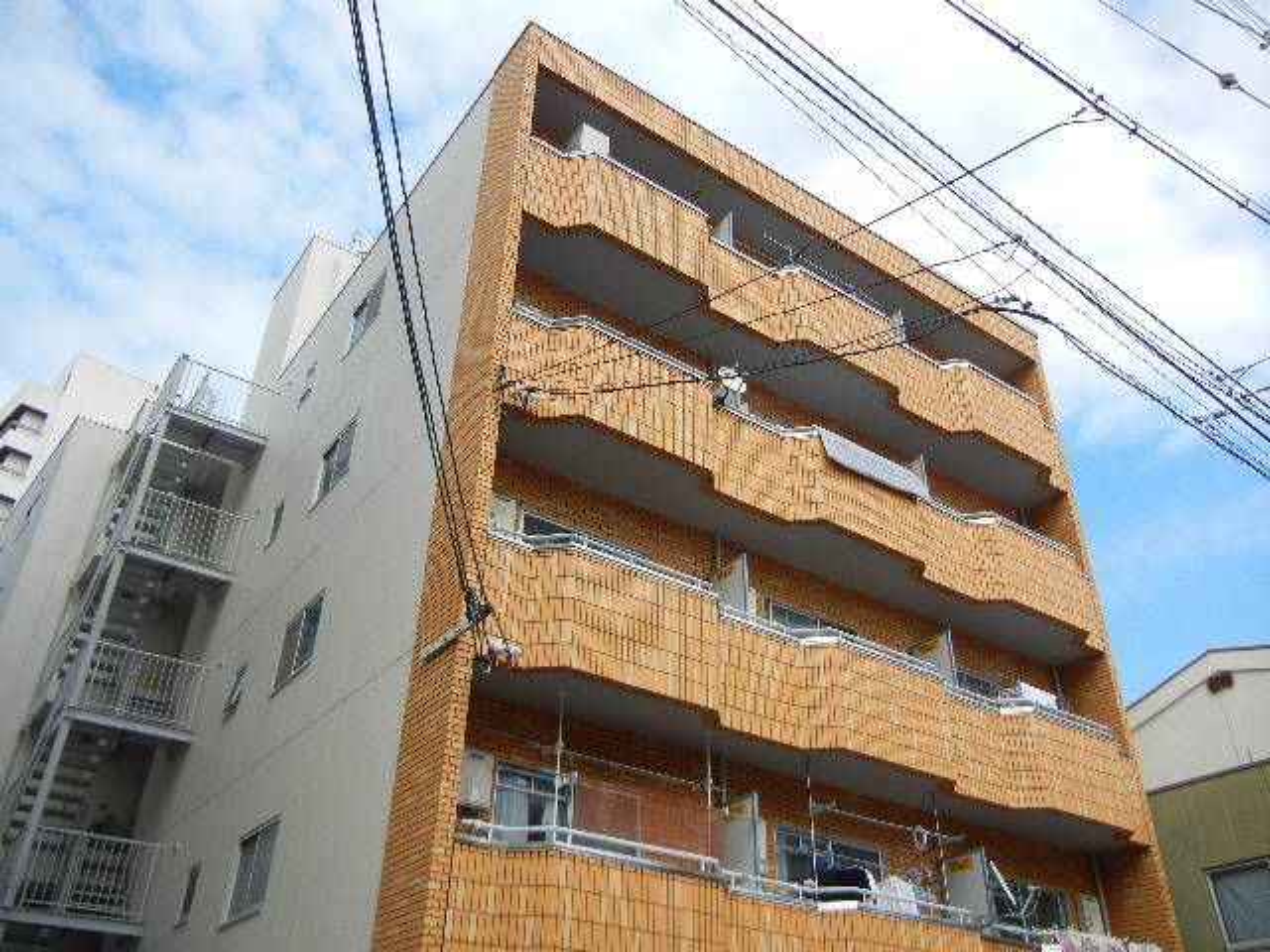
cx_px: 635
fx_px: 1101
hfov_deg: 60.0
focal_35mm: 30
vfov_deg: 46.8
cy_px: 476
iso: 160
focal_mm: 5.4
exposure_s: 1/312
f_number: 7
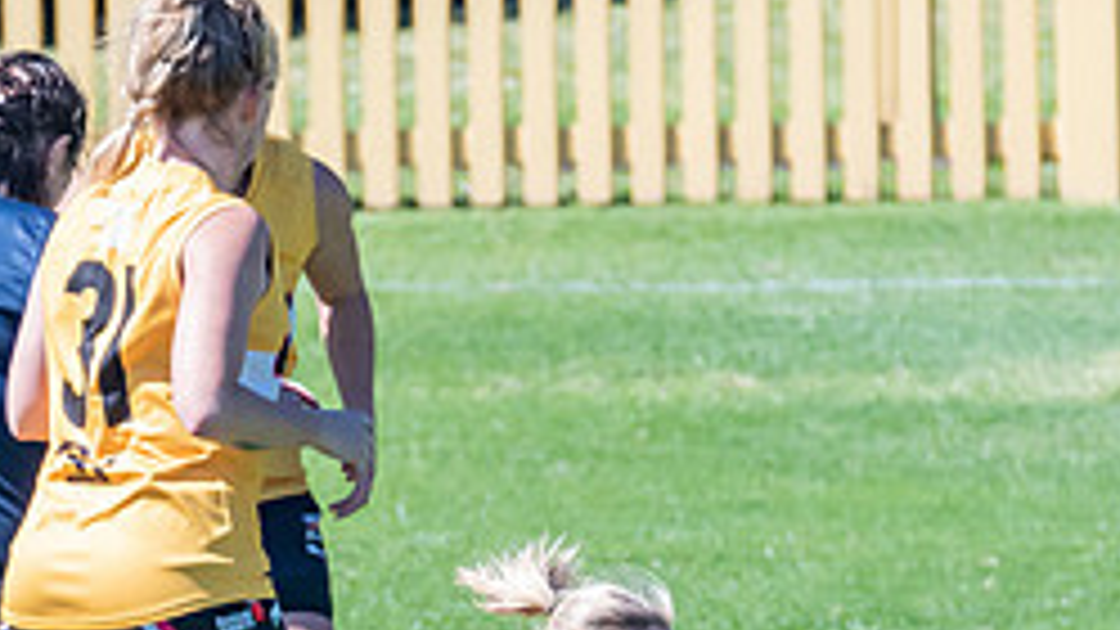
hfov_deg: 0.8
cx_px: 186
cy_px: 1056
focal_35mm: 2598
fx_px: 77147
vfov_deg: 0.5
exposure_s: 1/1000
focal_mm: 550
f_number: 11
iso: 800
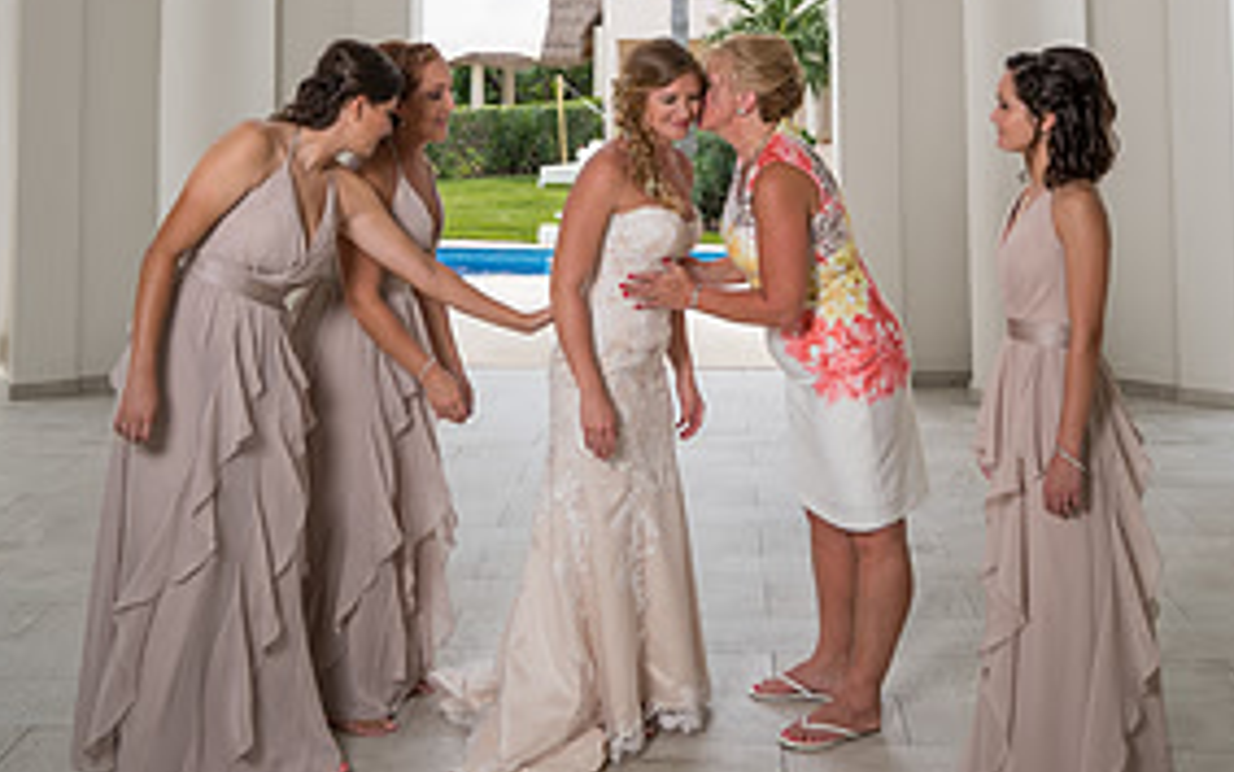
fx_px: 1581
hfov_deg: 42.6
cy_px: -61
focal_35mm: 47
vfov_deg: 25.6
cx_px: 628
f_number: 6.3
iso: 100
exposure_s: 1/200
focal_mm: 29
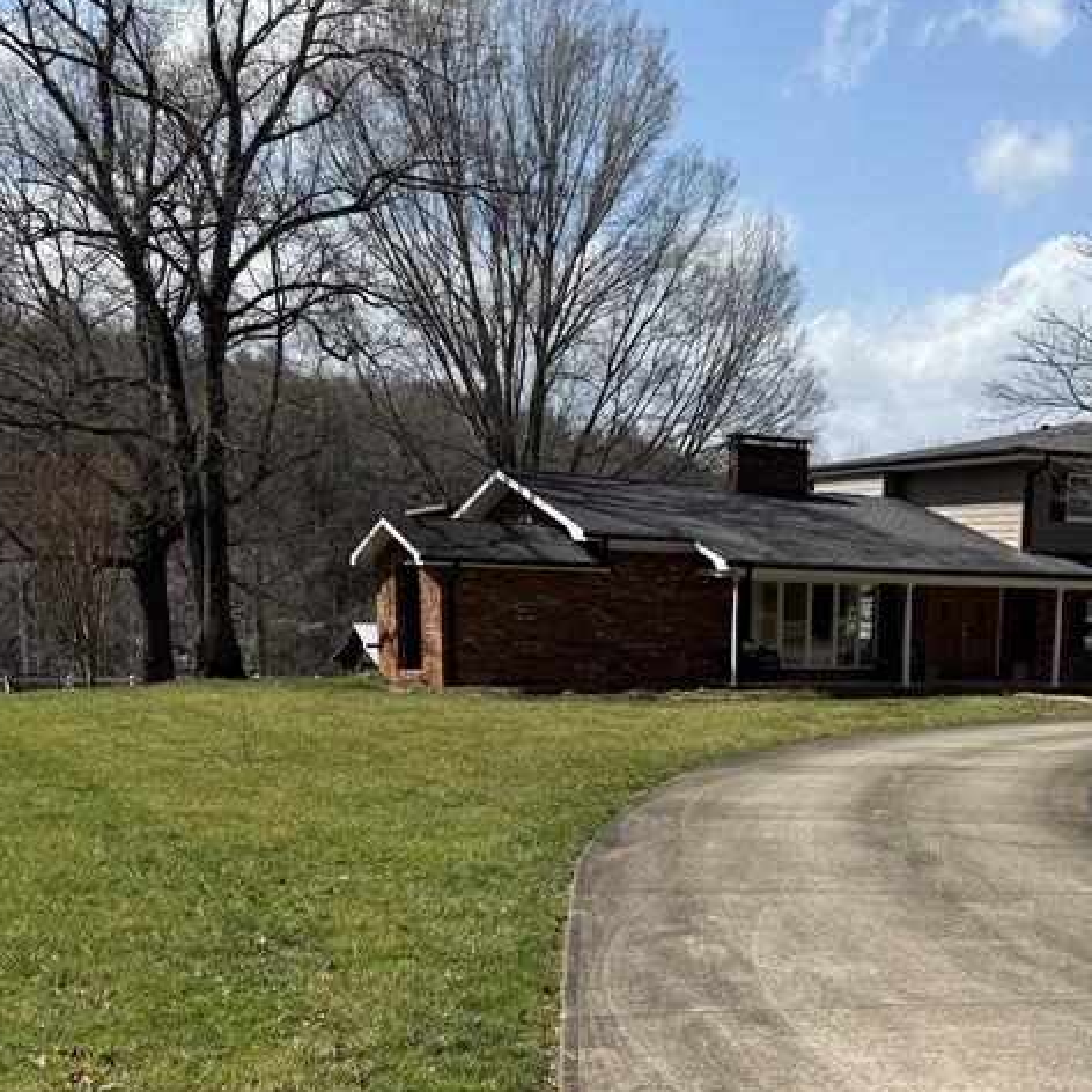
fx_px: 1642
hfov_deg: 36.0
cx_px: 814
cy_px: 861
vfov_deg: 35.7
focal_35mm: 46
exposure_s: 1/4673
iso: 80
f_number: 1.78
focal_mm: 6.76
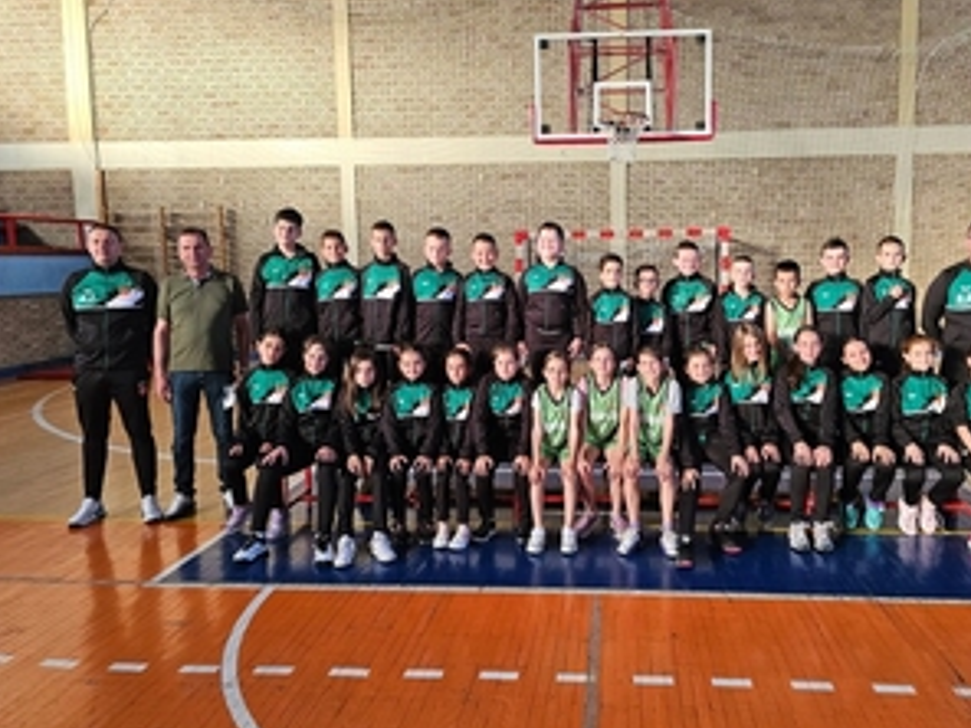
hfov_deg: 63.0
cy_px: 328
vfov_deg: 49.7
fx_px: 785
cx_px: 568
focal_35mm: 28
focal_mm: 6.3
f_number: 1.7
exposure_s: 1/100
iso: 50
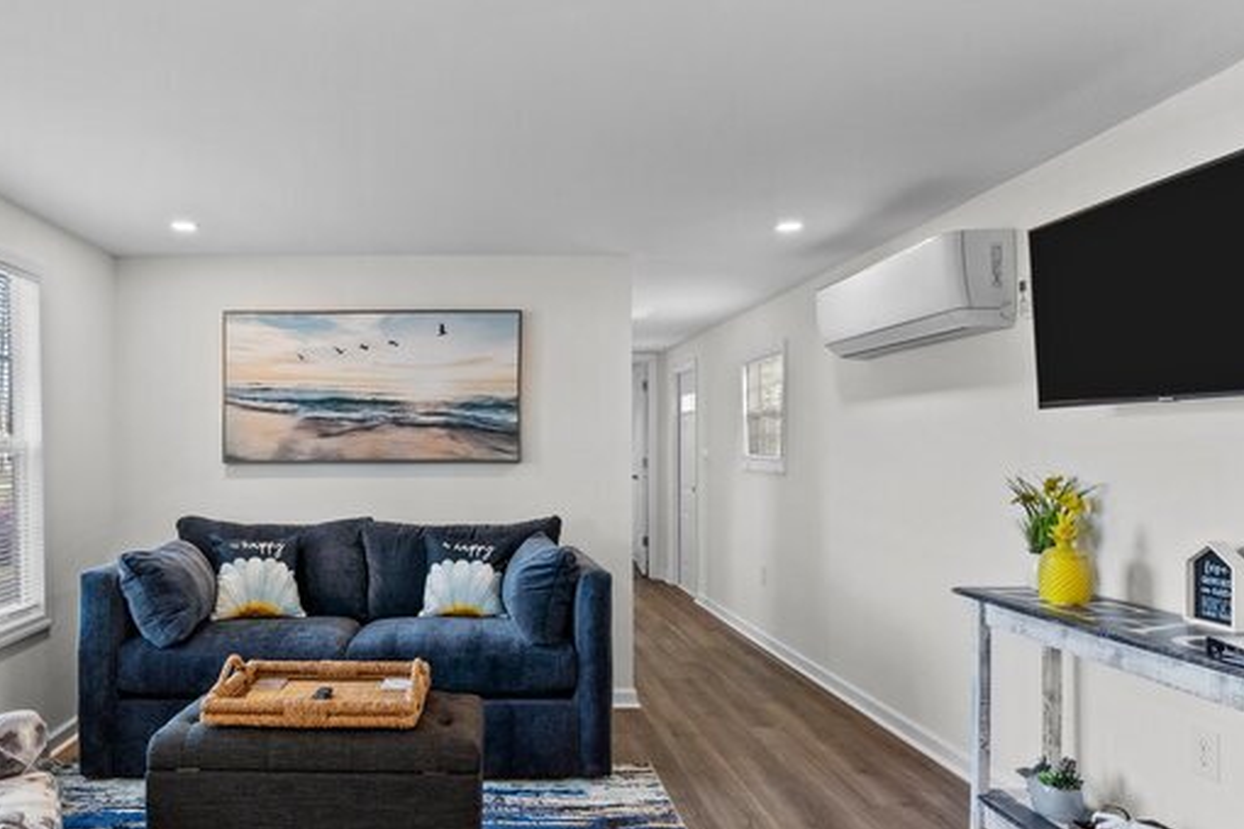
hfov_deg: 70.4
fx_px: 864
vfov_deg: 51.2
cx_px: 471
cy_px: 466
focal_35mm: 25
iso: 800
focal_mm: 17
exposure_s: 1/80
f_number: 5
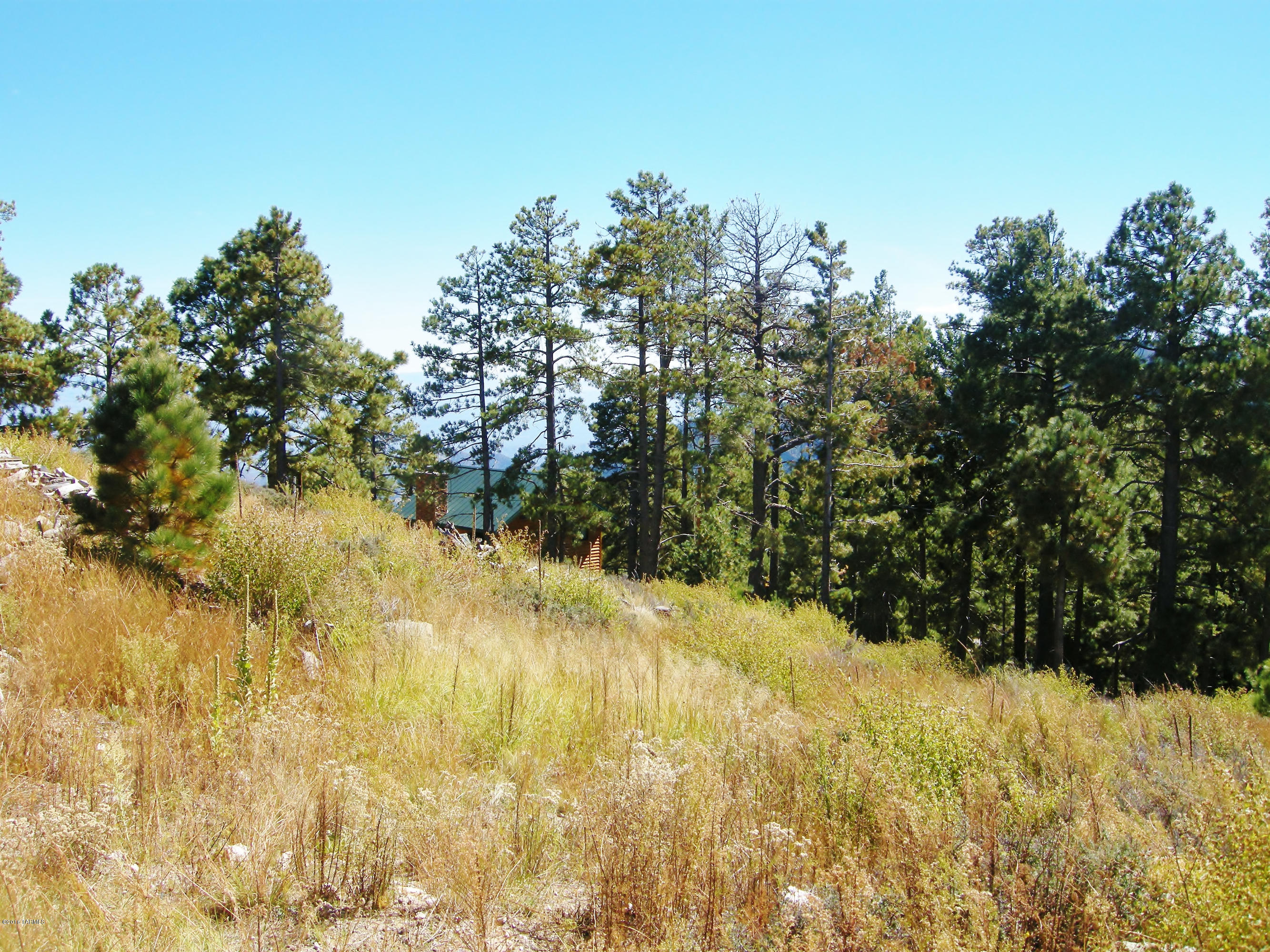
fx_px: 1284
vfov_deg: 40.7
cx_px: 635
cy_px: 476
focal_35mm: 35
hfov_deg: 52.6
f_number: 5.4
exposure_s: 1/184
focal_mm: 7.5
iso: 64
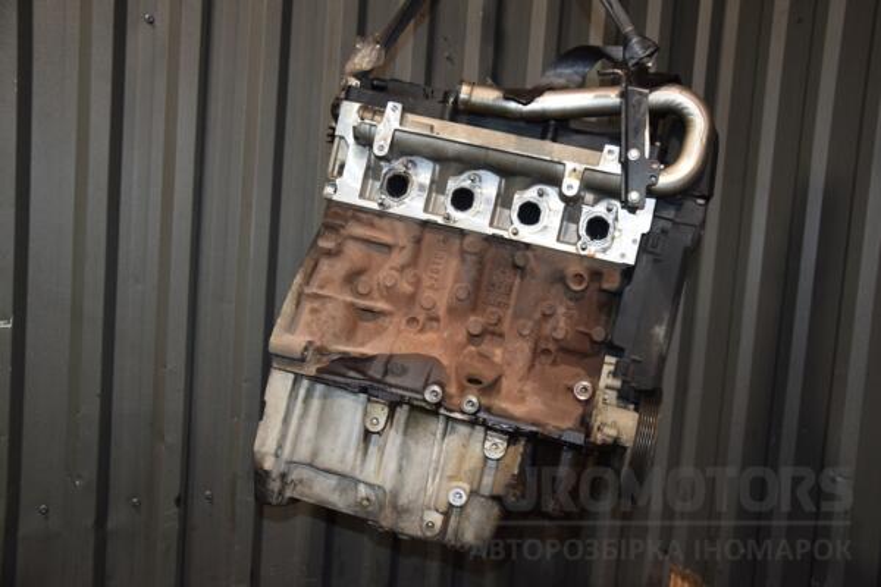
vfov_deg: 36.9
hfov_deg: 53.1
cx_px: 440
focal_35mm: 36
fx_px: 881
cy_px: 294
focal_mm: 24
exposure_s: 1/60
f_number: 5
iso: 800
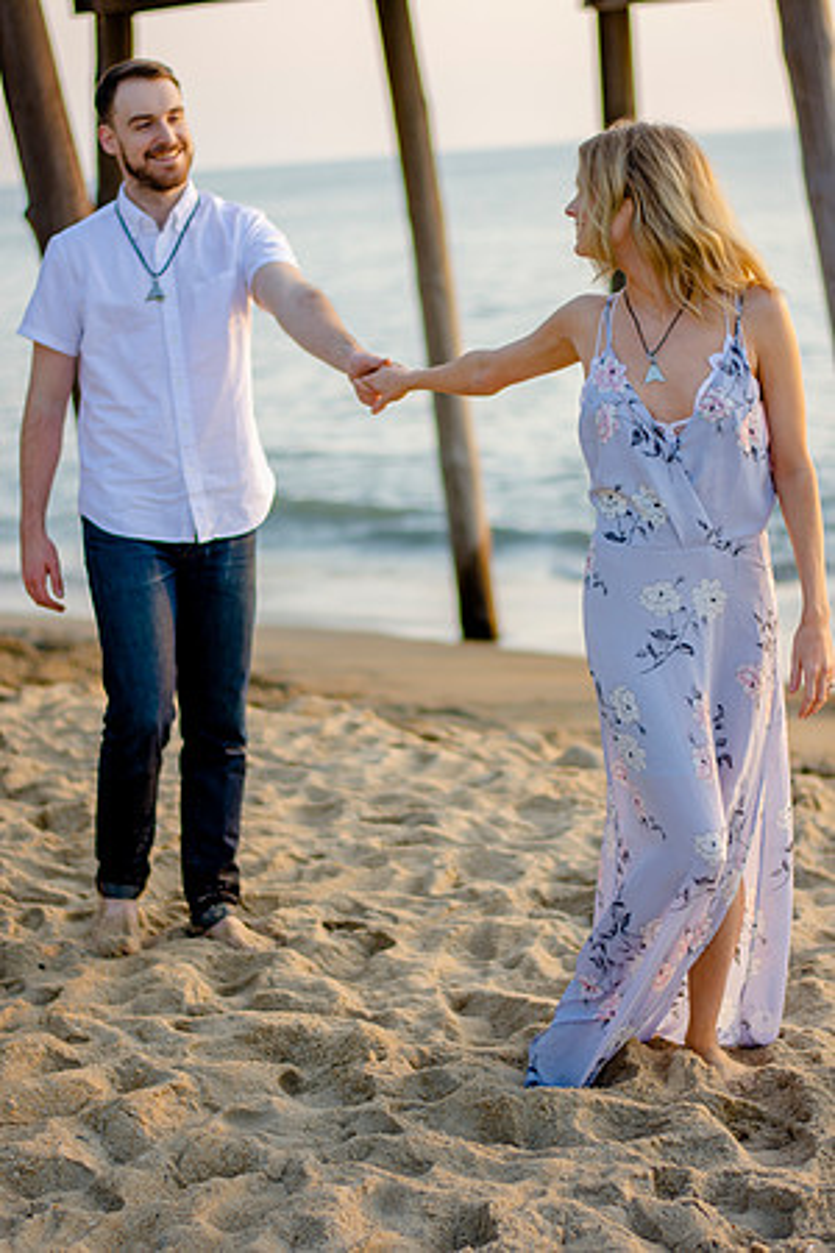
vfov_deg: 27.0
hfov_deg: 18.2
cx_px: 418
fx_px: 2609
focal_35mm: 75
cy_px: 626
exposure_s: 1/400
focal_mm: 50
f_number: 1.8
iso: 100
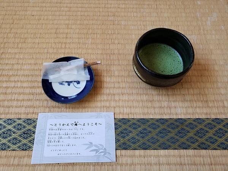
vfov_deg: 53.1
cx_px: 114
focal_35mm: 26
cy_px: 86
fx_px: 171
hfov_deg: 67.3
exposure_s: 1/60
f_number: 2.4
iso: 160
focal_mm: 4.3
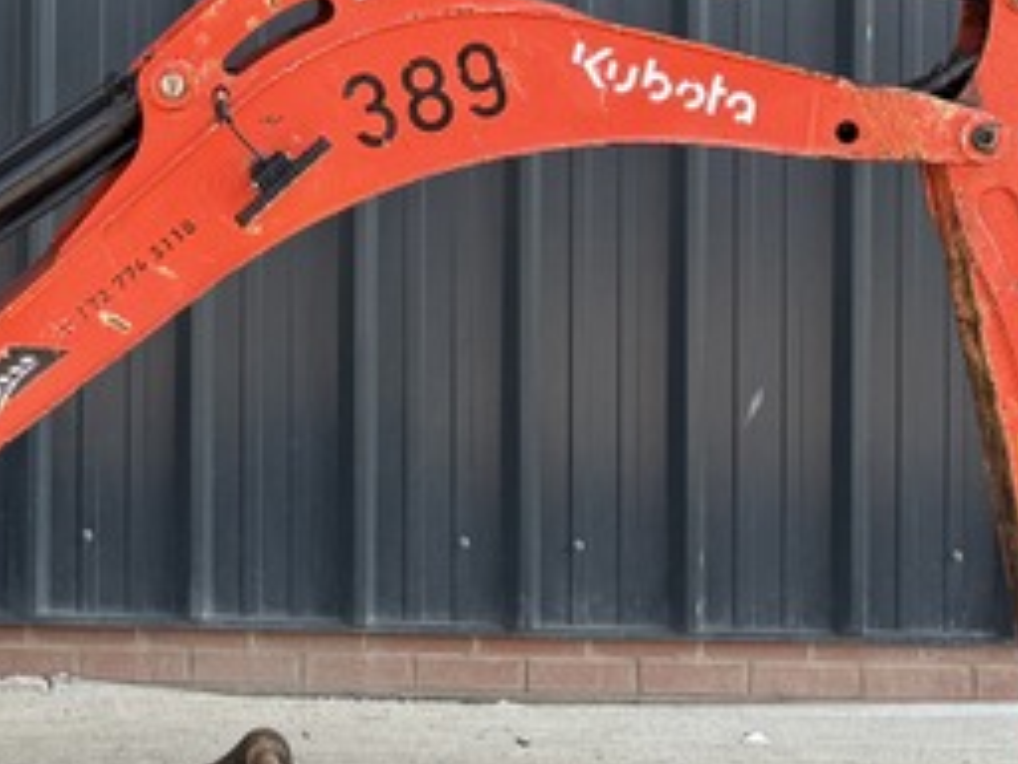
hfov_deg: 19.1
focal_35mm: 96
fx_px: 2823
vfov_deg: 15.0
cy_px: -107
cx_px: -266
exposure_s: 1/459
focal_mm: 6.76
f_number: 1.78
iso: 80
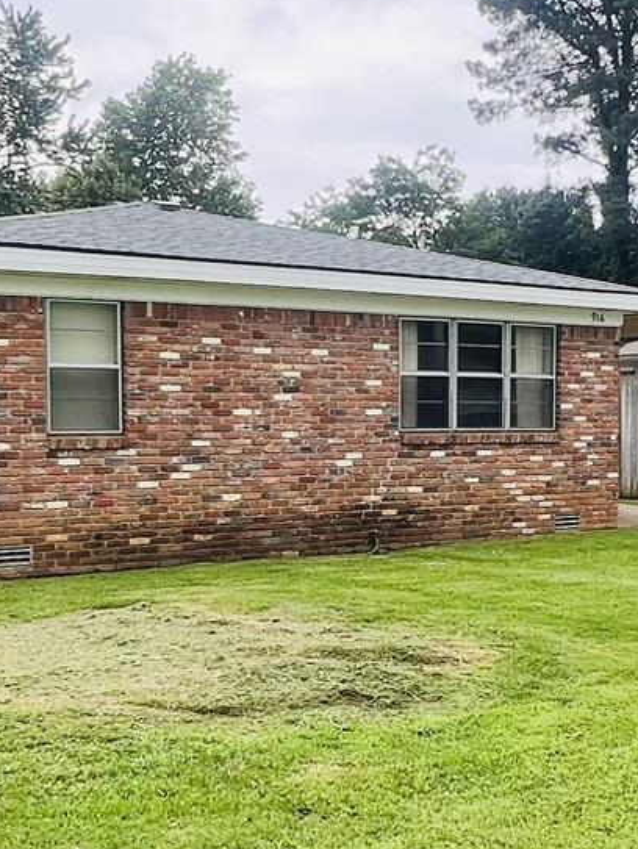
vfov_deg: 38.8
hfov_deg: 29.7
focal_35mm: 49
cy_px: 489
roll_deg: +1.0
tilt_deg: -3.5
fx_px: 1203
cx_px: 342
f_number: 1.8
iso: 32
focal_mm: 1.57
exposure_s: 1/235
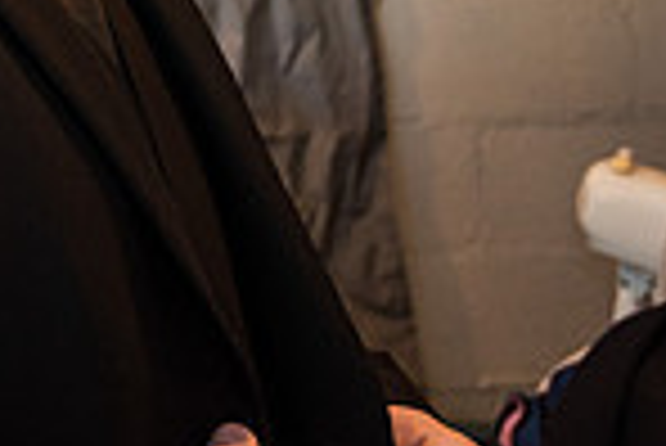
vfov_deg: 9.6
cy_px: -331
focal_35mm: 137
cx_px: -432
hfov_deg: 13.7
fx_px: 2537
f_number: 4
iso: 640
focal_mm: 35
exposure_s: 1/60
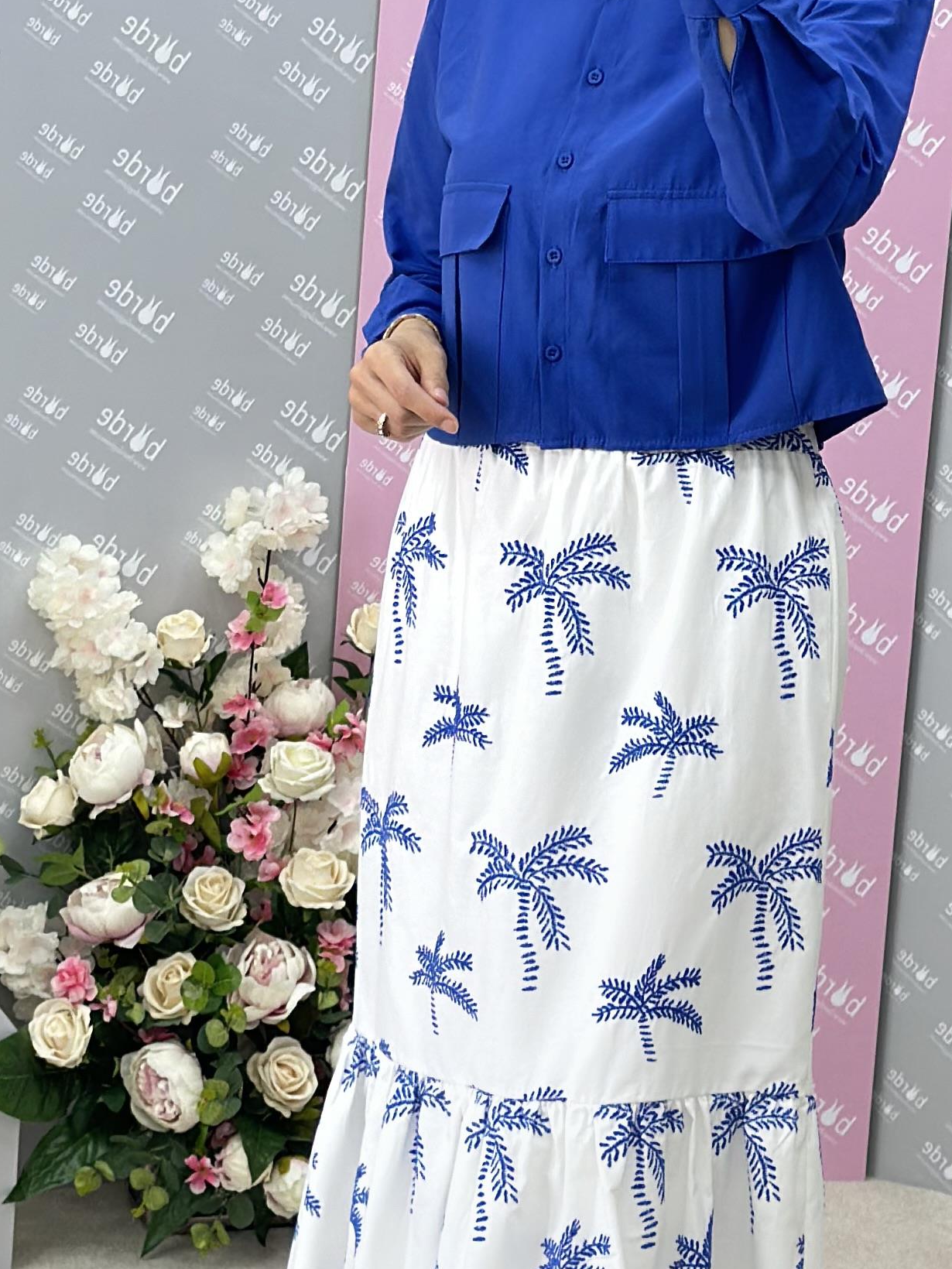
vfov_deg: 16.6
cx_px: 622
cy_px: 405
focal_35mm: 118
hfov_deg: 12.5
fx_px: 4327
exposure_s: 1/154
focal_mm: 6.86
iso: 64
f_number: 1.78
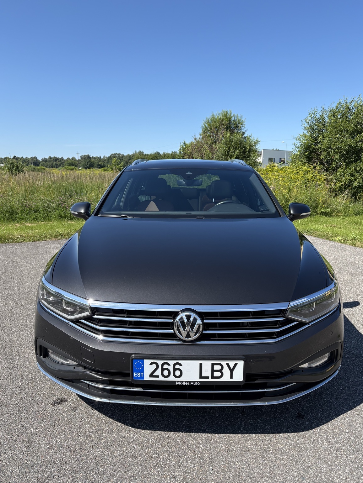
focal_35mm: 27
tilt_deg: -9.5
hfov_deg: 51.4
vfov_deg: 65.3
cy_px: 247
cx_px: 183
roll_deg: -0.2
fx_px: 377
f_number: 1.6
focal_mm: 5.96
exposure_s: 1/2451
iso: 50
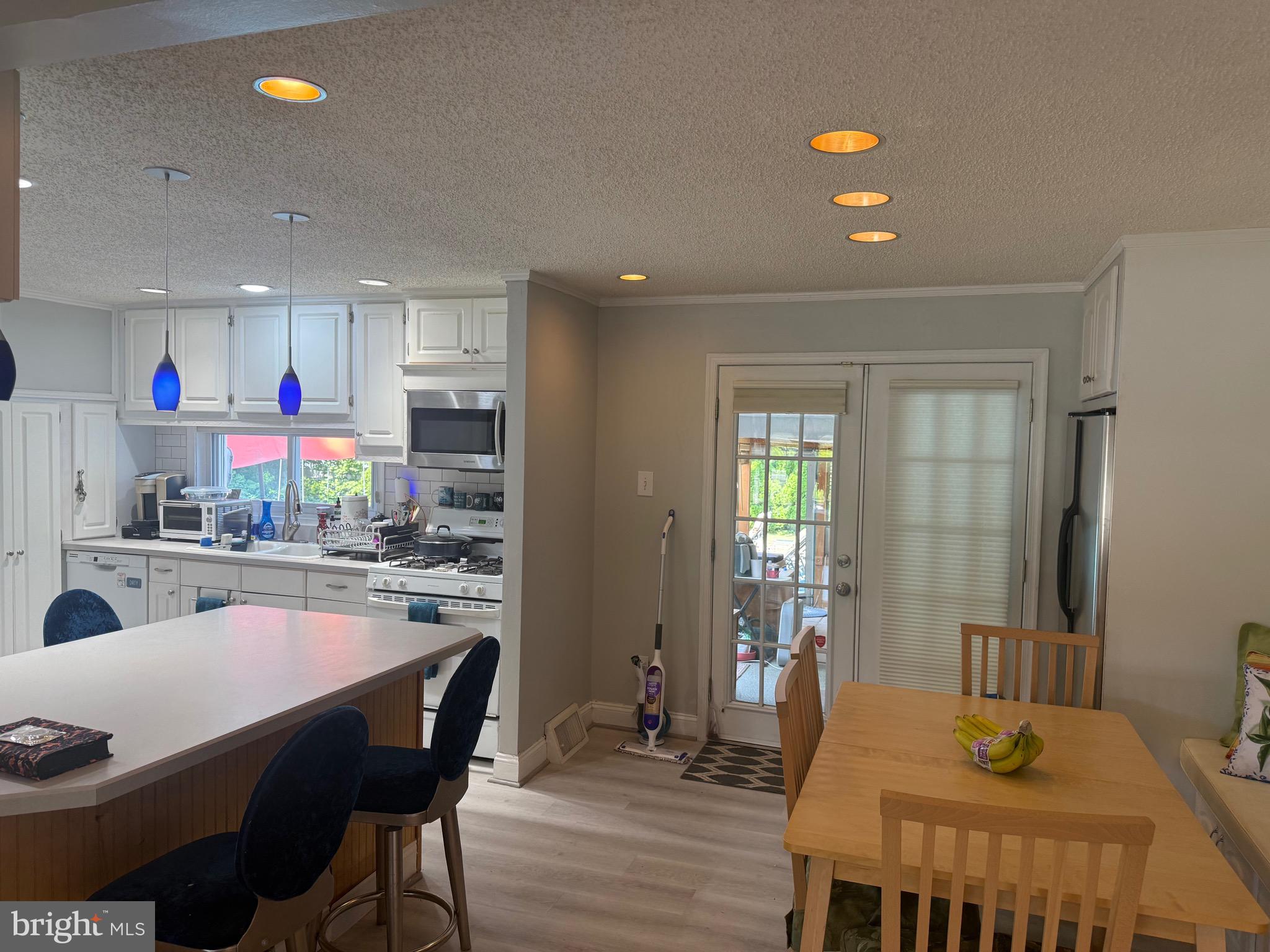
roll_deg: -1.2
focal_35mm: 24
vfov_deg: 56.8
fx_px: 881
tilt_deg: -1.6
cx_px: 635
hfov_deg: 71.6
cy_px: 476
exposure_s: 1/120
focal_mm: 6.76
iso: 125
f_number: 1.78
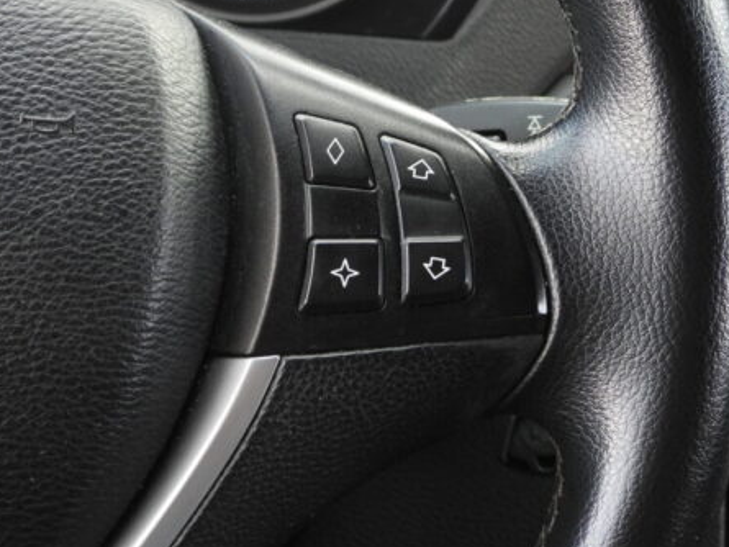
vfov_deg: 14.2
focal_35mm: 104
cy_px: 208
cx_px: 336
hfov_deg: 18.9
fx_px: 2191
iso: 100
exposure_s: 1/30
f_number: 3.5
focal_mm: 11.7
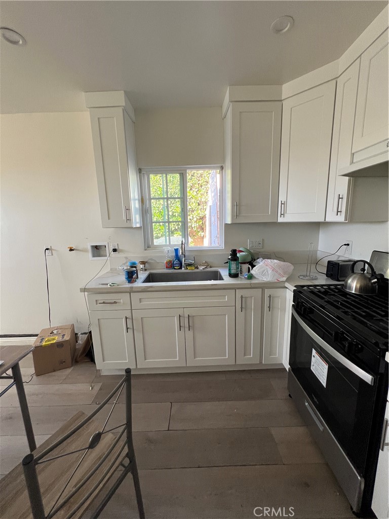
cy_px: 260
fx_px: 195
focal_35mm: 13
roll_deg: +0.4
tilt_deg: -9.2
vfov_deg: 106.2
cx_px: 194
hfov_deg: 89.9
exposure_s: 1/99
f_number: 1.8
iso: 125
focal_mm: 1.57
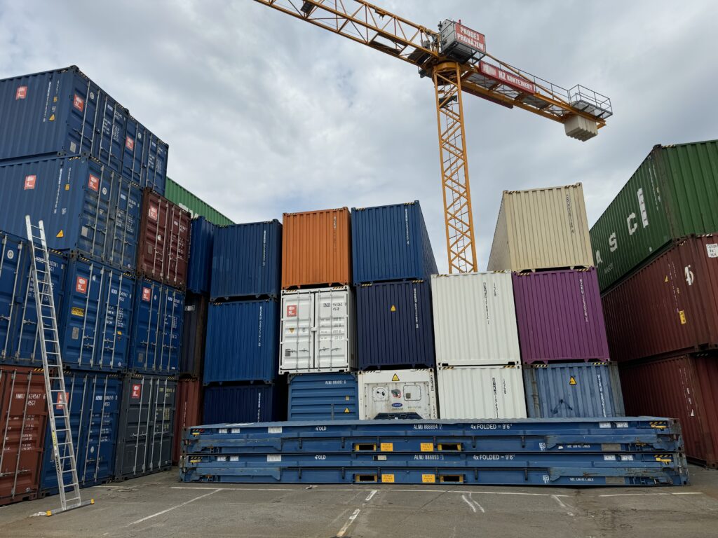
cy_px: 269
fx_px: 498
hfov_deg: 71.6
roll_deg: +1.9
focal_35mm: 24
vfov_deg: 56.8
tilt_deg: +15.5
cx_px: 359
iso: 80
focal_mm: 6.76
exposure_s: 1/4950
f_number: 1.78
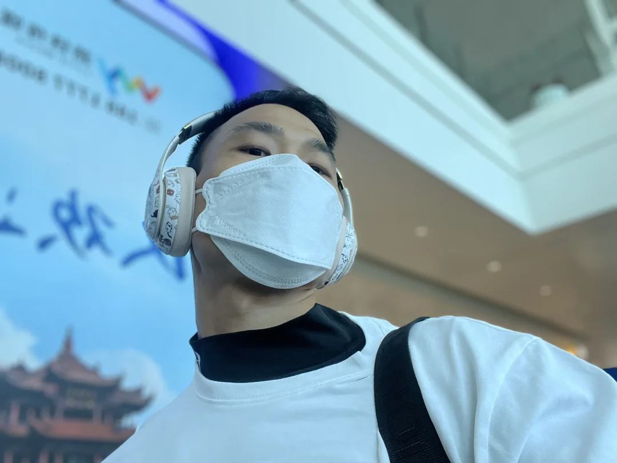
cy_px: 232
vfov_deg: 46.8
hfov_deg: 60.0
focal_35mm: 30
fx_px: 535
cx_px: 308
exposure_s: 1/69
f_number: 2.2
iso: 100
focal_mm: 2.71
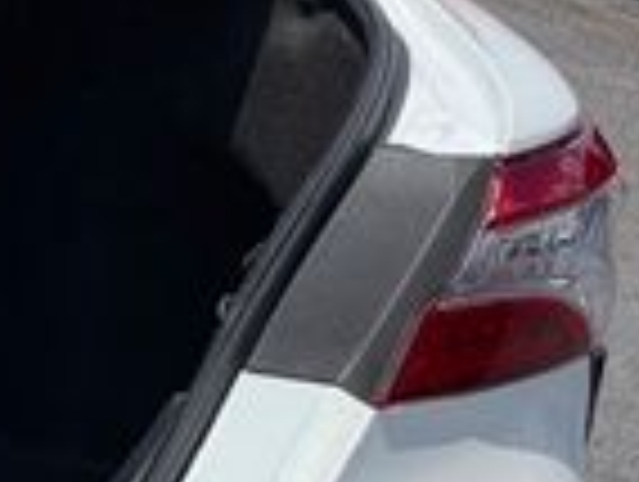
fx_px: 1997
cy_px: 496
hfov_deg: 14.9
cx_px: -639
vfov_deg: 13.5
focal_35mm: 108
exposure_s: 1/5714
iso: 100
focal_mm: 6.76
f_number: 1.78
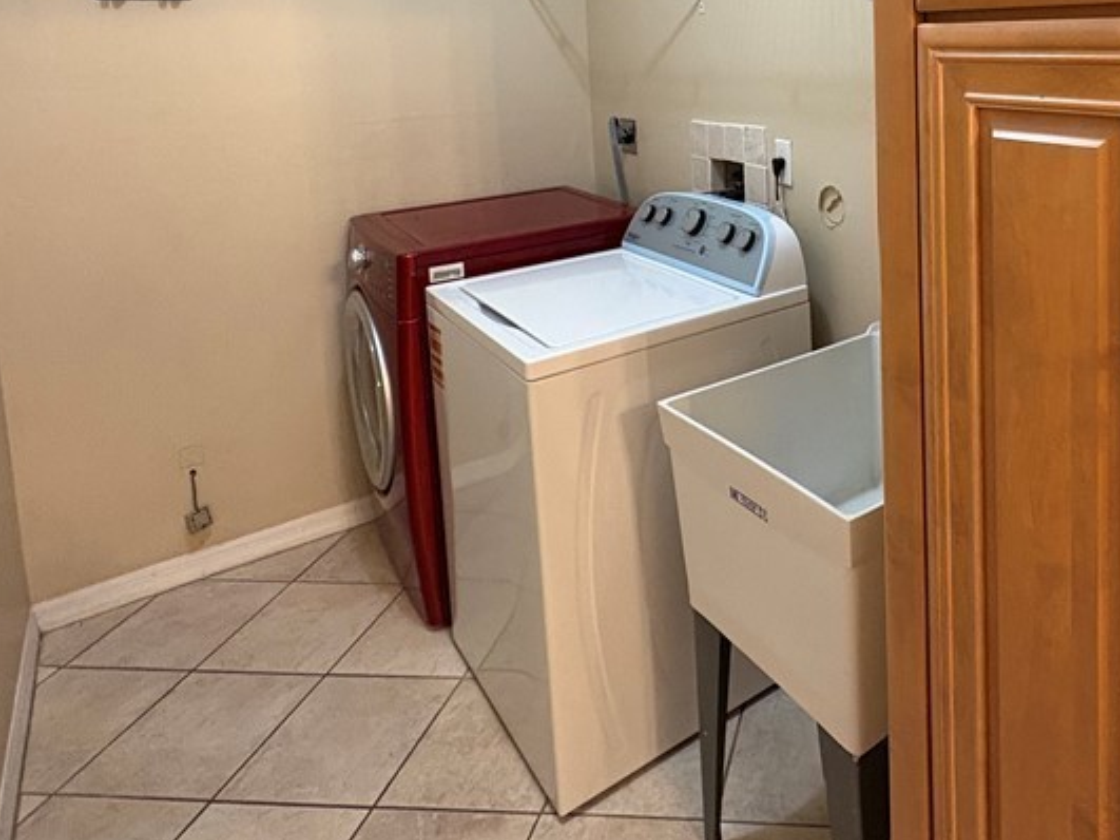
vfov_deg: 47.1
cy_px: 112
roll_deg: +2.3
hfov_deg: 61.6
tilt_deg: -4.8
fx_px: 873
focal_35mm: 27
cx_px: 844
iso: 500
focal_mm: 2.22
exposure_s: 1/60
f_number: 2.2
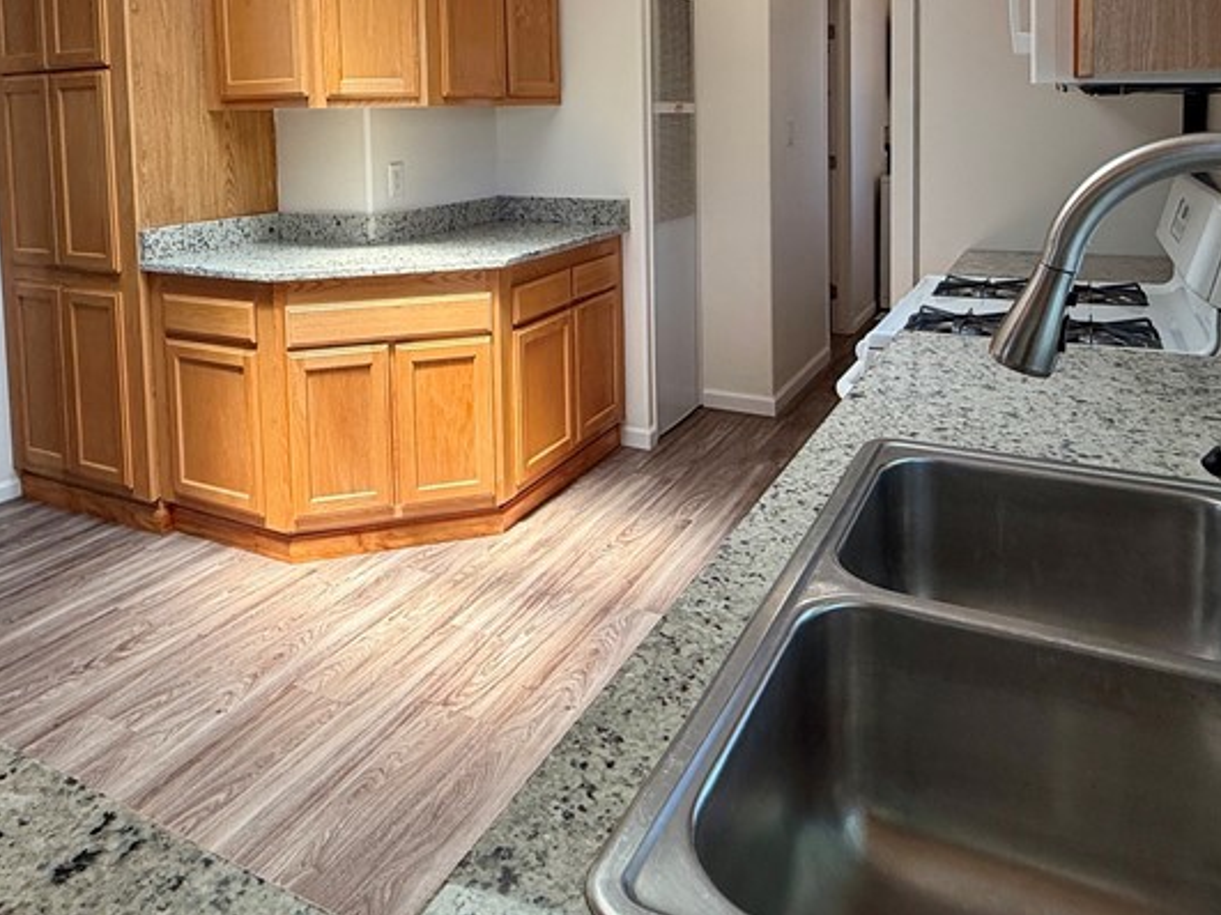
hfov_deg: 65.2
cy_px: 182
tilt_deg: -2.6
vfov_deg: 48.4
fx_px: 952
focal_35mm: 27
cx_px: 547
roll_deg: +1.0
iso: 80
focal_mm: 2.22
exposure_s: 1/120
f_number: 2.2
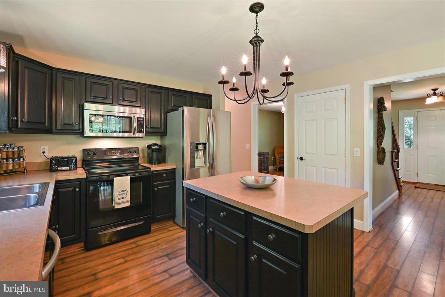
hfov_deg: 100.4
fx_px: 185
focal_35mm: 15
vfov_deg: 77.4
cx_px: 222
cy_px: 148
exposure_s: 4
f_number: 11
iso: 200
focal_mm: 15
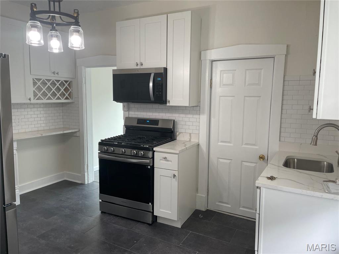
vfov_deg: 53.1
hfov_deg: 67.3
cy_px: 127
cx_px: 170
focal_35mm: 26
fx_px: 255
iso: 100
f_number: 1.6
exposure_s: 1/120
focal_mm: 4.2
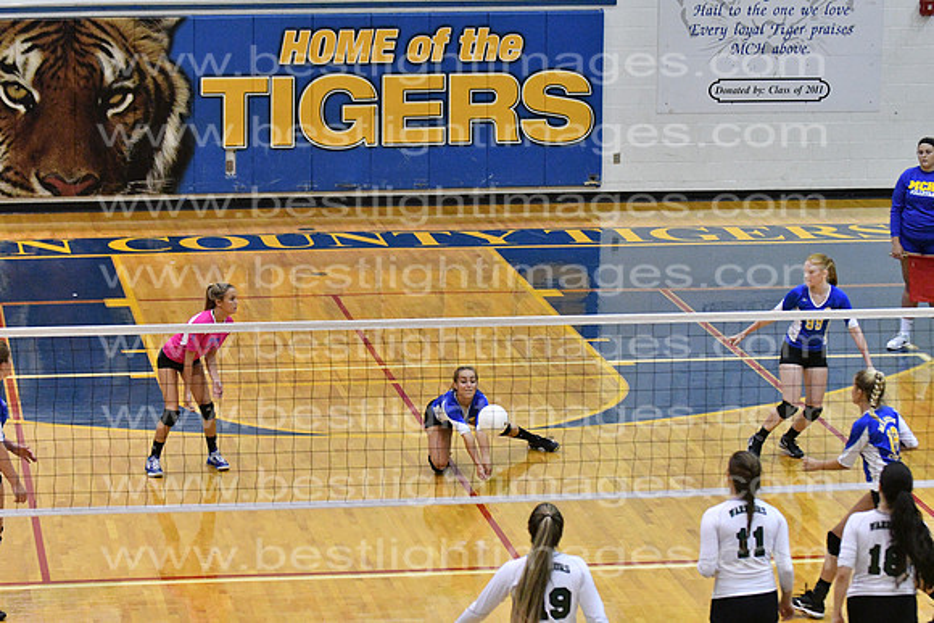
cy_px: 312
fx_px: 5449
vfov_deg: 6.5
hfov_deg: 9.8
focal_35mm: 210
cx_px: 467
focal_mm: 140
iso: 8000
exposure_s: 1/500
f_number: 4
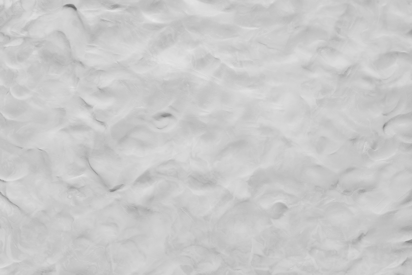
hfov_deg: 17.1
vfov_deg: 11.4
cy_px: 138
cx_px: 206
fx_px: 1374
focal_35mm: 120
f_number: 10
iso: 200
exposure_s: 1/125
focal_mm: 120
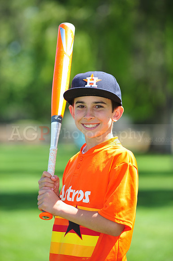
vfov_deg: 10.3
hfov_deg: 6.9
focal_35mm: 200
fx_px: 1443
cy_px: 130
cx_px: 86
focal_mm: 200
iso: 200
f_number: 4.5
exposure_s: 1/640
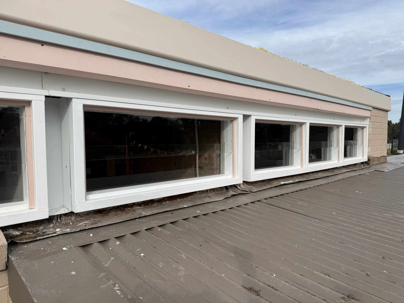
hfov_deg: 71.6
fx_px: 280
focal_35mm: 24
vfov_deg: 56.8
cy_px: 152
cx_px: 202
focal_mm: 6.76
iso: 80
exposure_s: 1/4167
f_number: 1.78
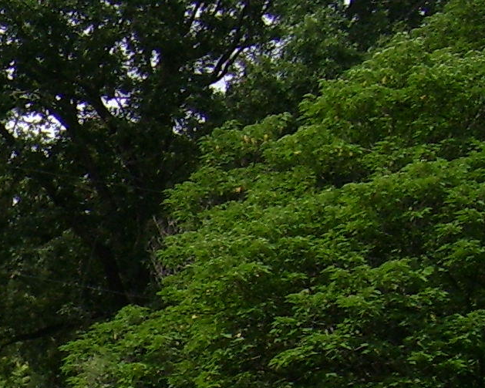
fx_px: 1952
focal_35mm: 136
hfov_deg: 12.8
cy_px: 609
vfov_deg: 10.9
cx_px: -396
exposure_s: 1/500
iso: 80
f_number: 4.8
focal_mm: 5.6
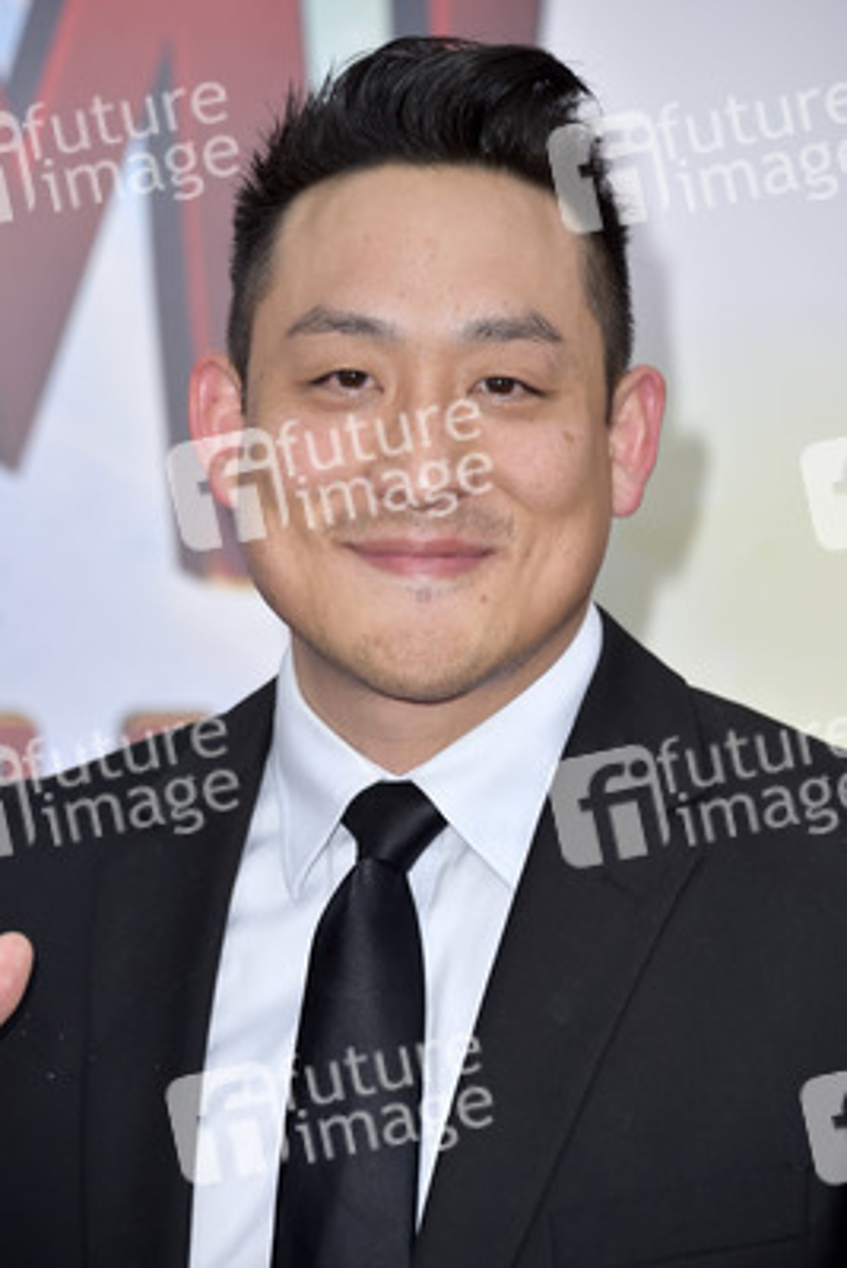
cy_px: 634
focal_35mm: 210
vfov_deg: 9.8
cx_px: 424
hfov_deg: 6.5
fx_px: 7404
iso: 320
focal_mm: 210
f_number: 6.3
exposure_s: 1/250
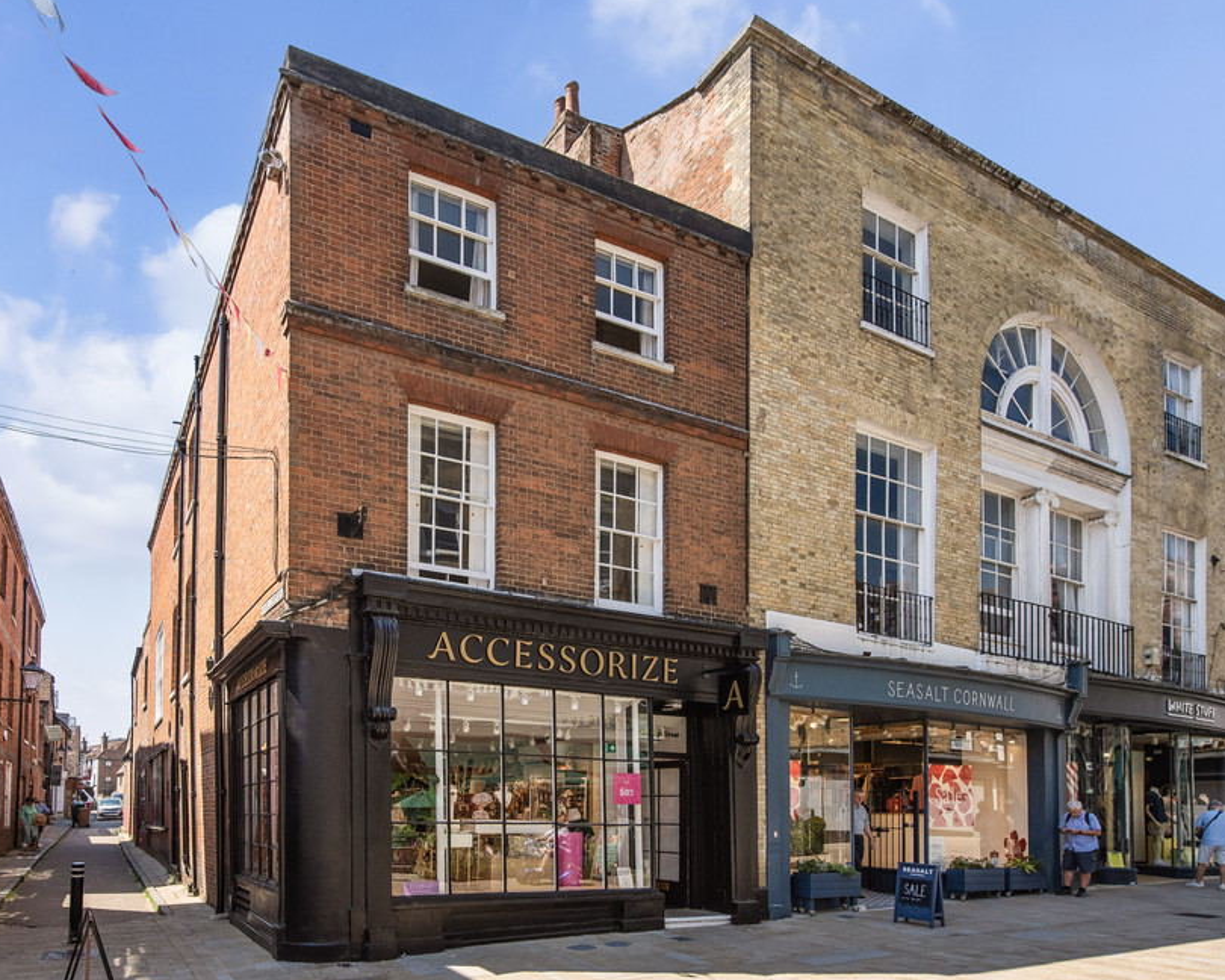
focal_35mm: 19
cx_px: 484
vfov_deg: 70.8
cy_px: 508
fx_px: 689
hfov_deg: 82.2
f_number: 7.1
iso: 400
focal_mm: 16
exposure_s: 1/1600
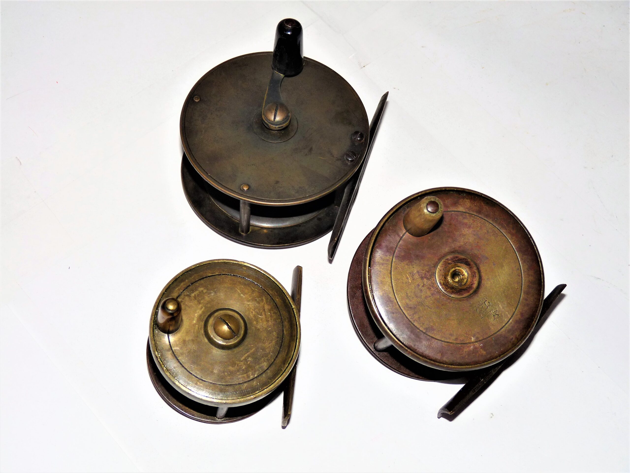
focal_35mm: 63
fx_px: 1147
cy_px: 236
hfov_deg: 30.7
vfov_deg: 23.3
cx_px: 315
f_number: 3.4
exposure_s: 1/30
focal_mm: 11.1
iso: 100
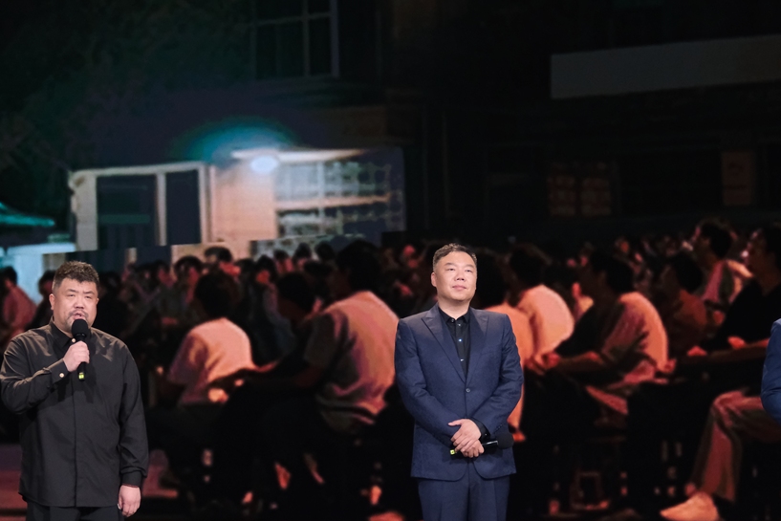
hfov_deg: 9.0
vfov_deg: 6.0
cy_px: 350
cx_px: 436
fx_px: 4969
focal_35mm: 229
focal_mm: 103.7
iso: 2500
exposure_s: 1/160
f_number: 4
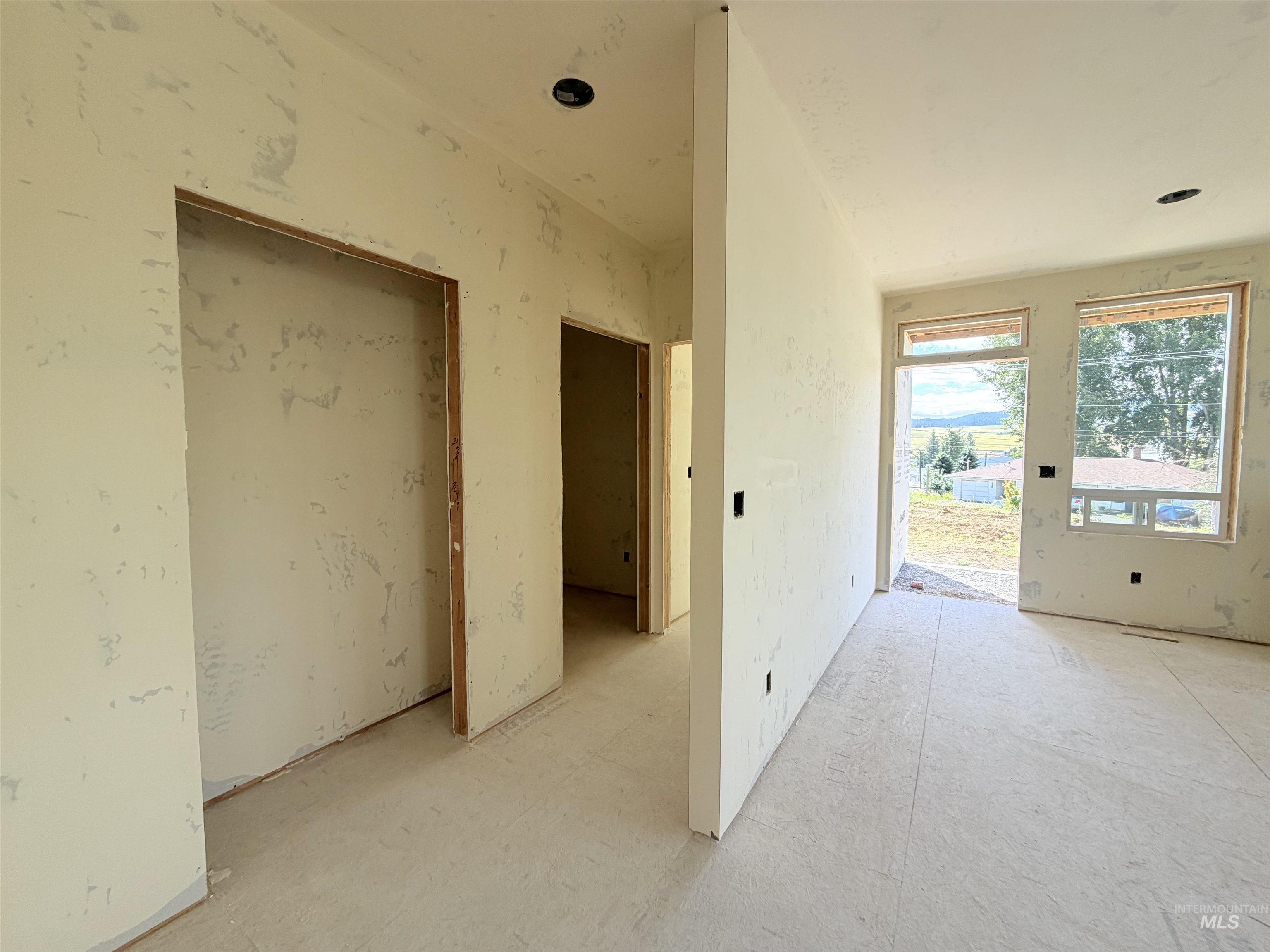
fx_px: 514
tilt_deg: -2.3
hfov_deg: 102.1
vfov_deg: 85.7
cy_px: 476
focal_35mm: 14
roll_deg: +0.8
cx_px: 635
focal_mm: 2.22
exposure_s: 1/121
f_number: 2.2
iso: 64
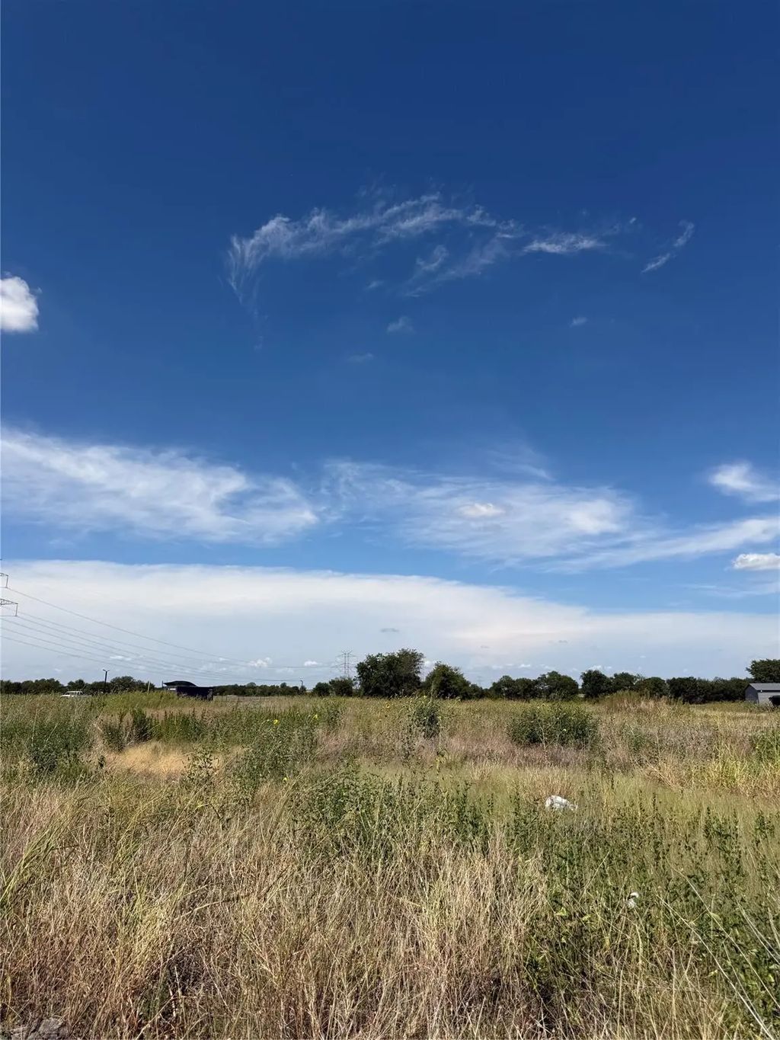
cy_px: 520
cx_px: 390
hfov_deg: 56.8
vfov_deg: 71.6
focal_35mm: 24
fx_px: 721
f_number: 1.78
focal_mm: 6.76
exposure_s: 1/8130
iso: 80
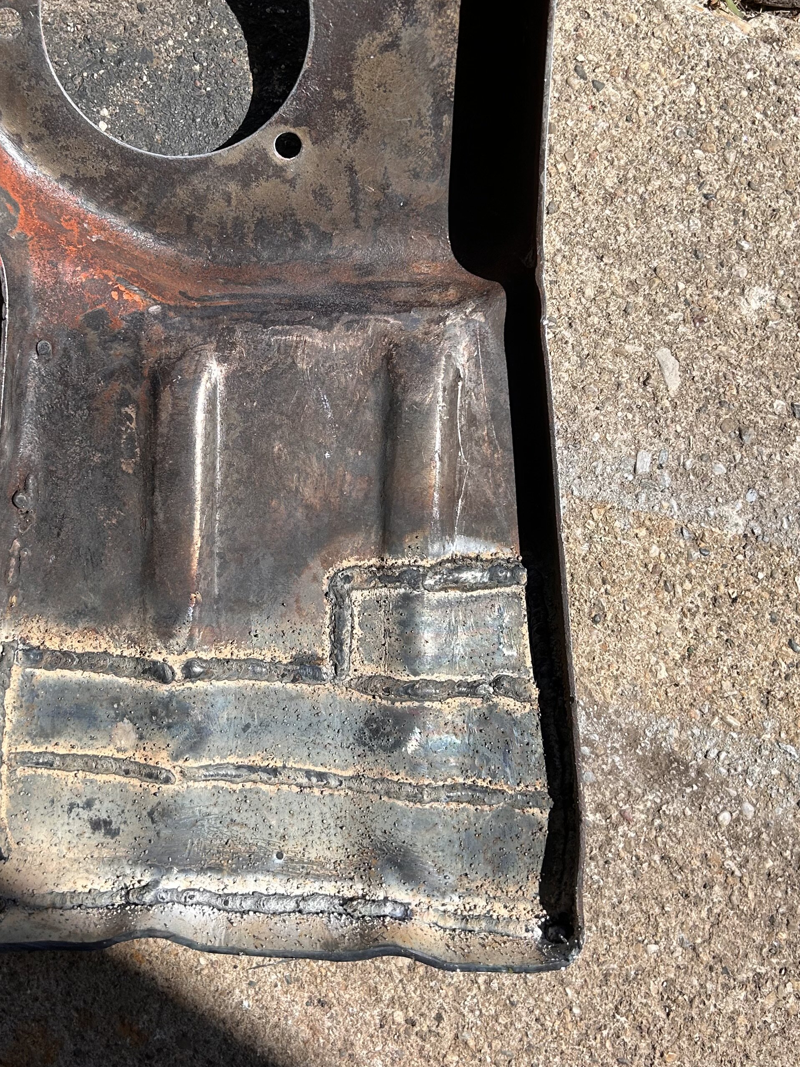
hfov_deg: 35.0
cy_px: 406
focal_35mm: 41
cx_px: 324
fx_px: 1263
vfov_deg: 45.4
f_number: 1.5
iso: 50
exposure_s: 1/4115
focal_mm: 5.7
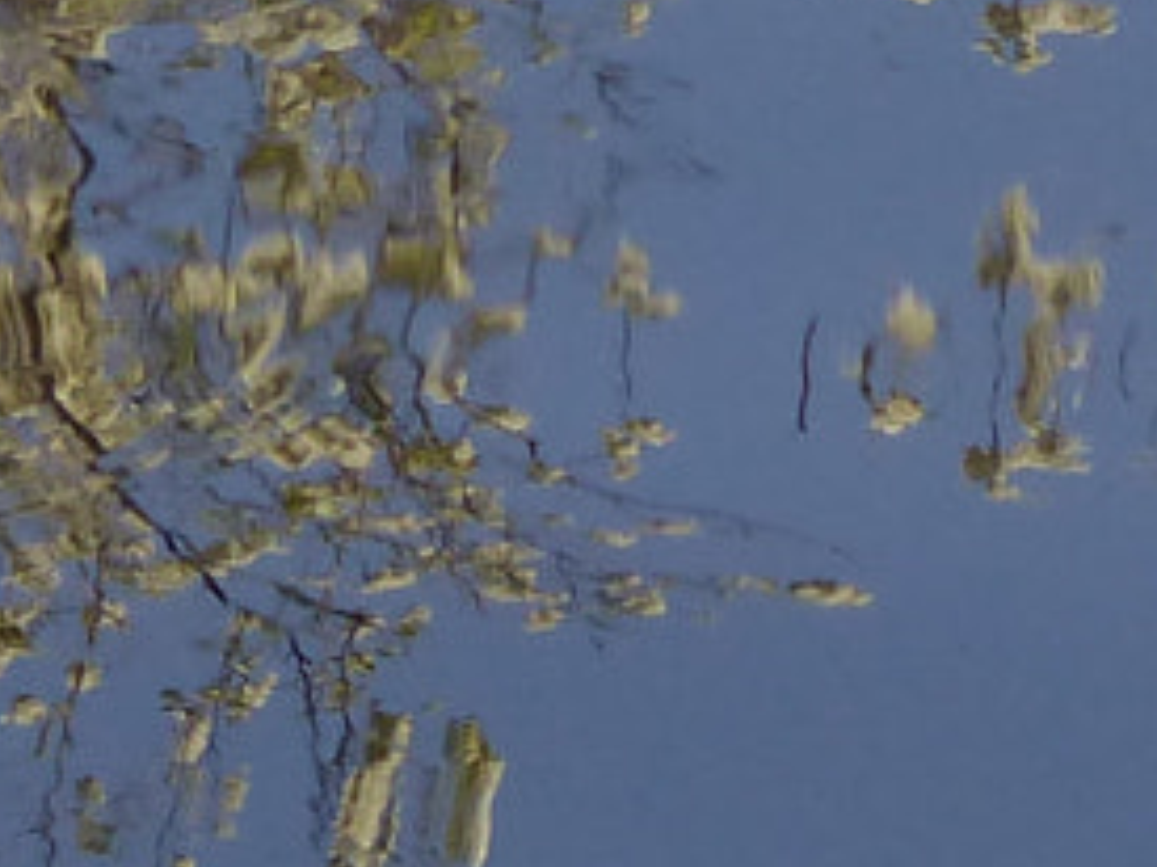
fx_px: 26226
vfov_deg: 1.9
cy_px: -1006
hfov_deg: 2.5
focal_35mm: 785
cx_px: -1229
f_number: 4
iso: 160
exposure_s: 1/320
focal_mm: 24.3
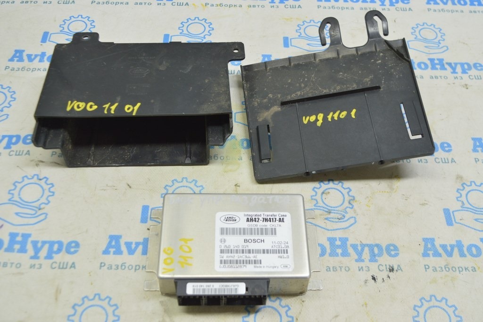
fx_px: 543
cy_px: 161
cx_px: 242
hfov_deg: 48.0
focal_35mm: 40
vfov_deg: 33.0
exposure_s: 1/20
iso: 400
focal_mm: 27
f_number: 5.6
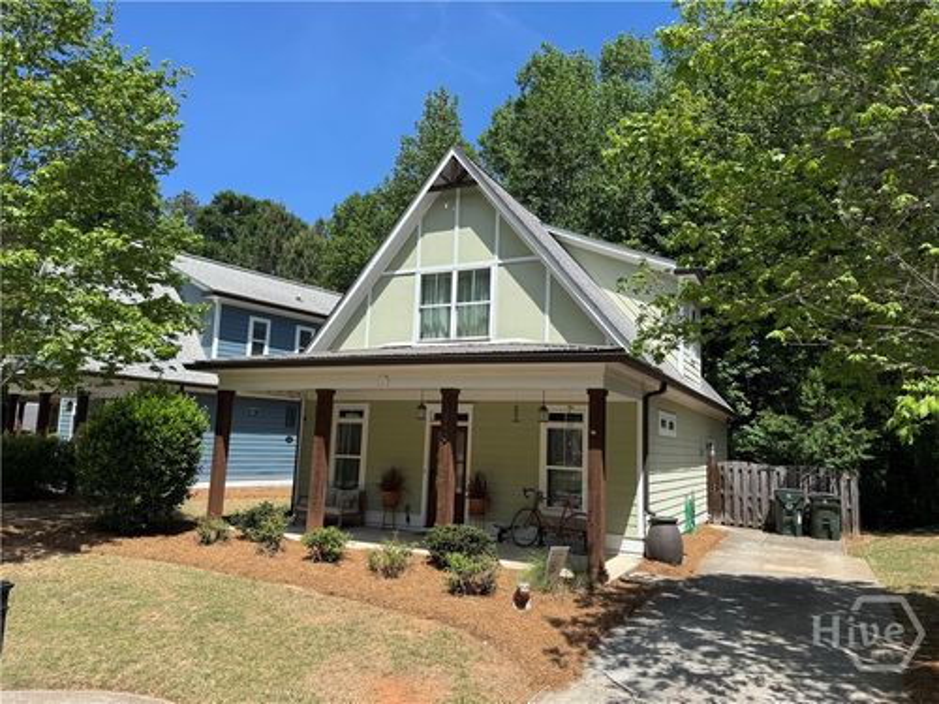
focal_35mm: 24
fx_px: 651
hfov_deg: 71.6
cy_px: 352
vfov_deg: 56.8
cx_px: 470
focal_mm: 6.76
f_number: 1.78
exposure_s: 1/2959
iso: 80
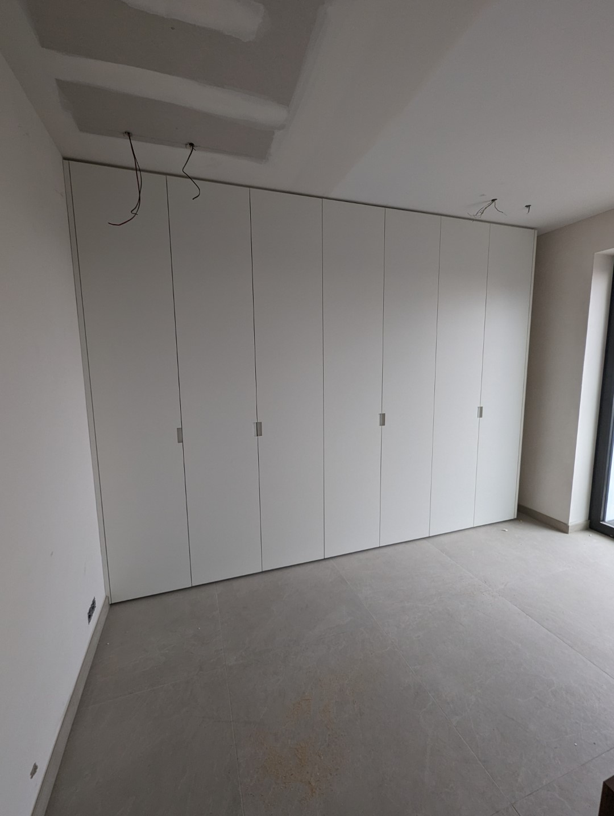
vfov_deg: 106.1
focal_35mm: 13
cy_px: 408
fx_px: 307
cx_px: 307
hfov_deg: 90.1
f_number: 2.2
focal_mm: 1.95
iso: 57
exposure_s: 1/81
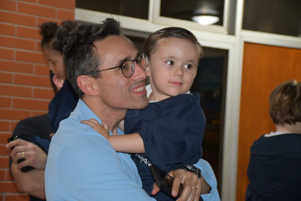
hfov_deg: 20.6
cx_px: 150
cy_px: 100
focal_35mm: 99
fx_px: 828
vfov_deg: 13.8
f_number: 5
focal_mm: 66
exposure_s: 1/60
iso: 6400
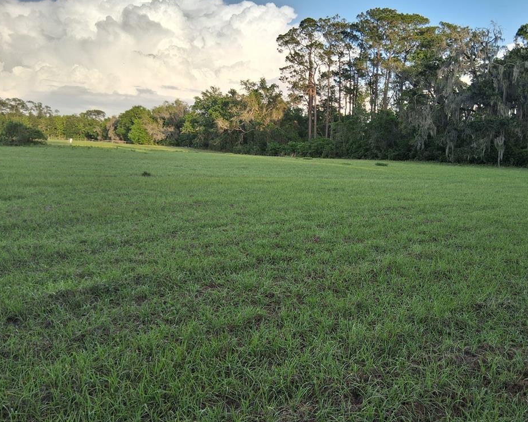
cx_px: 284
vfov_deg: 51.5
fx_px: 437
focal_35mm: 28
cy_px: 213
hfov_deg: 62.1
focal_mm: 3.98
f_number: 1.8
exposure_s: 1/125
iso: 25
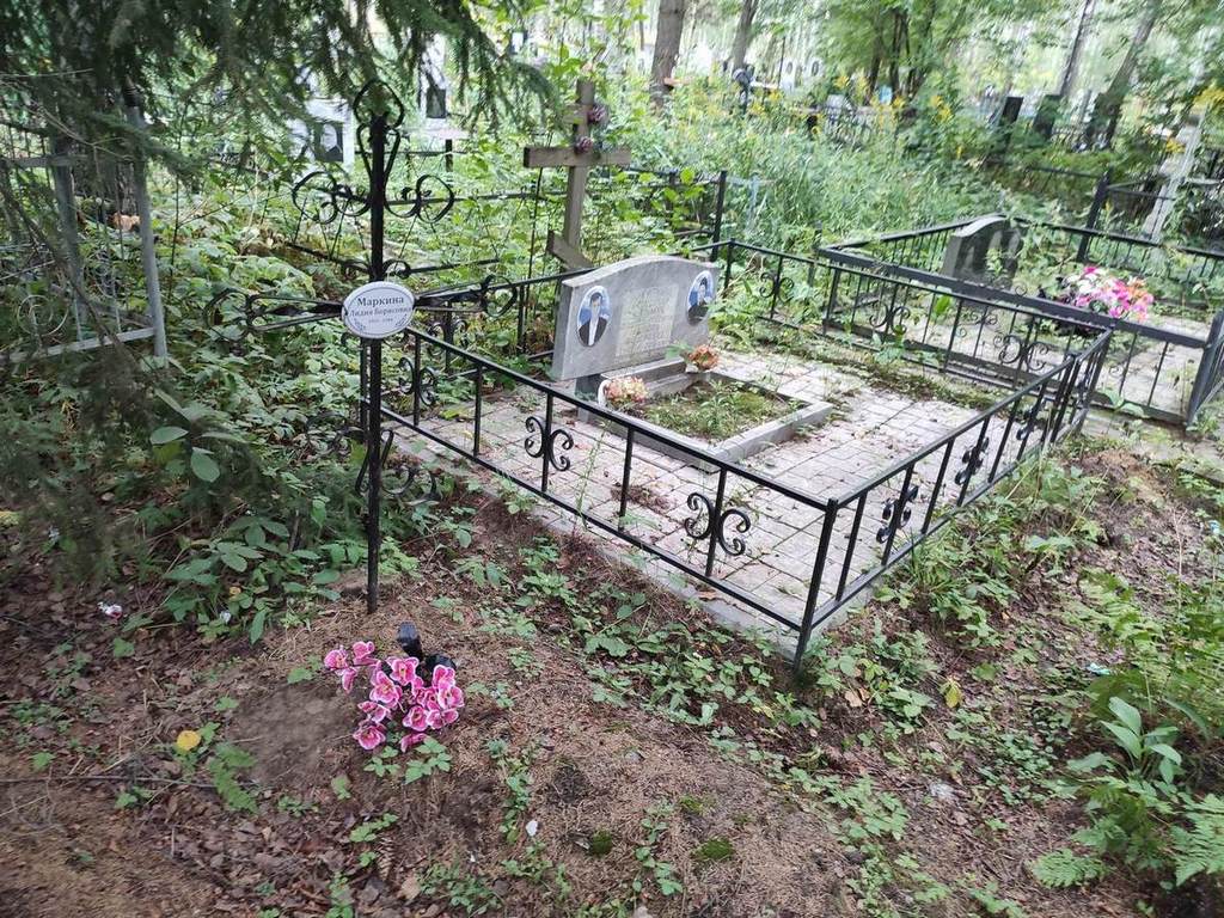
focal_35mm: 26
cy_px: 459
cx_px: 612
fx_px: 919
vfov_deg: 53.1
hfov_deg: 67.3
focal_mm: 4.77
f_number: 1.75
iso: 228
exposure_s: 1/50
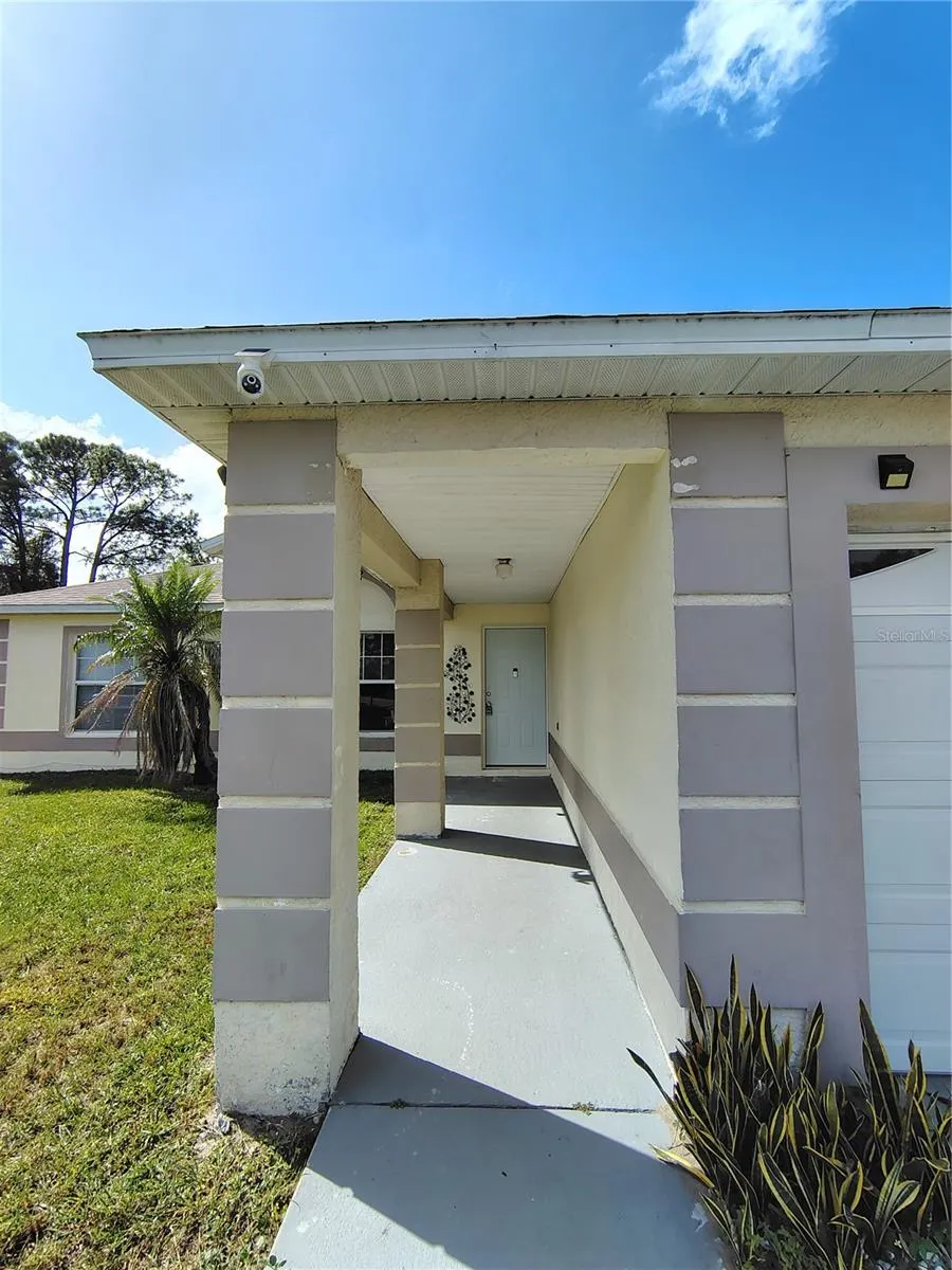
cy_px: 635
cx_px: 476
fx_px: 587
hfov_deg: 78.1
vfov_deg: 94.5
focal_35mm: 16
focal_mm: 2.13
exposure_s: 1/1102
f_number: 2.2
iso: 100
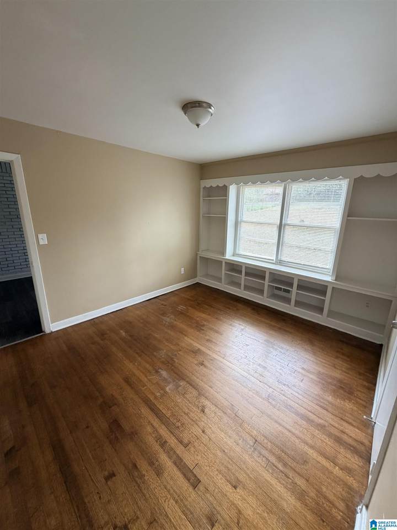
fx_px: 214
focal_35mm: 14
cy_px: 265
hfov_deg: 85.7
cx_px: 198
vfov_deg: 102.1
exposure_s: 1/121
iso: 200
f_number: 2.2
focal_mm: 2.22
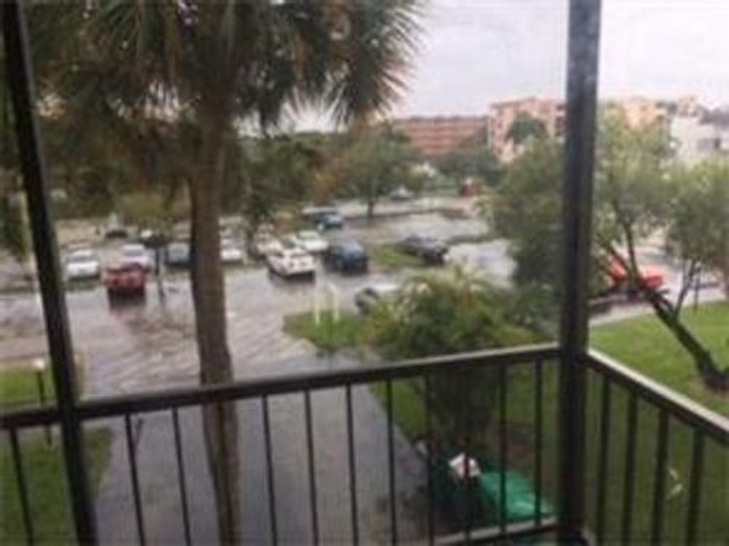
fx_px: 611
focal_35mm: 29
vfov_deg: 48.2
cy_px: 273
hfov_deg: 61.7
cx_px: 364
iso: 25
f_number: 2.2
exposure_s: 1/60
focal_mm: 4.15
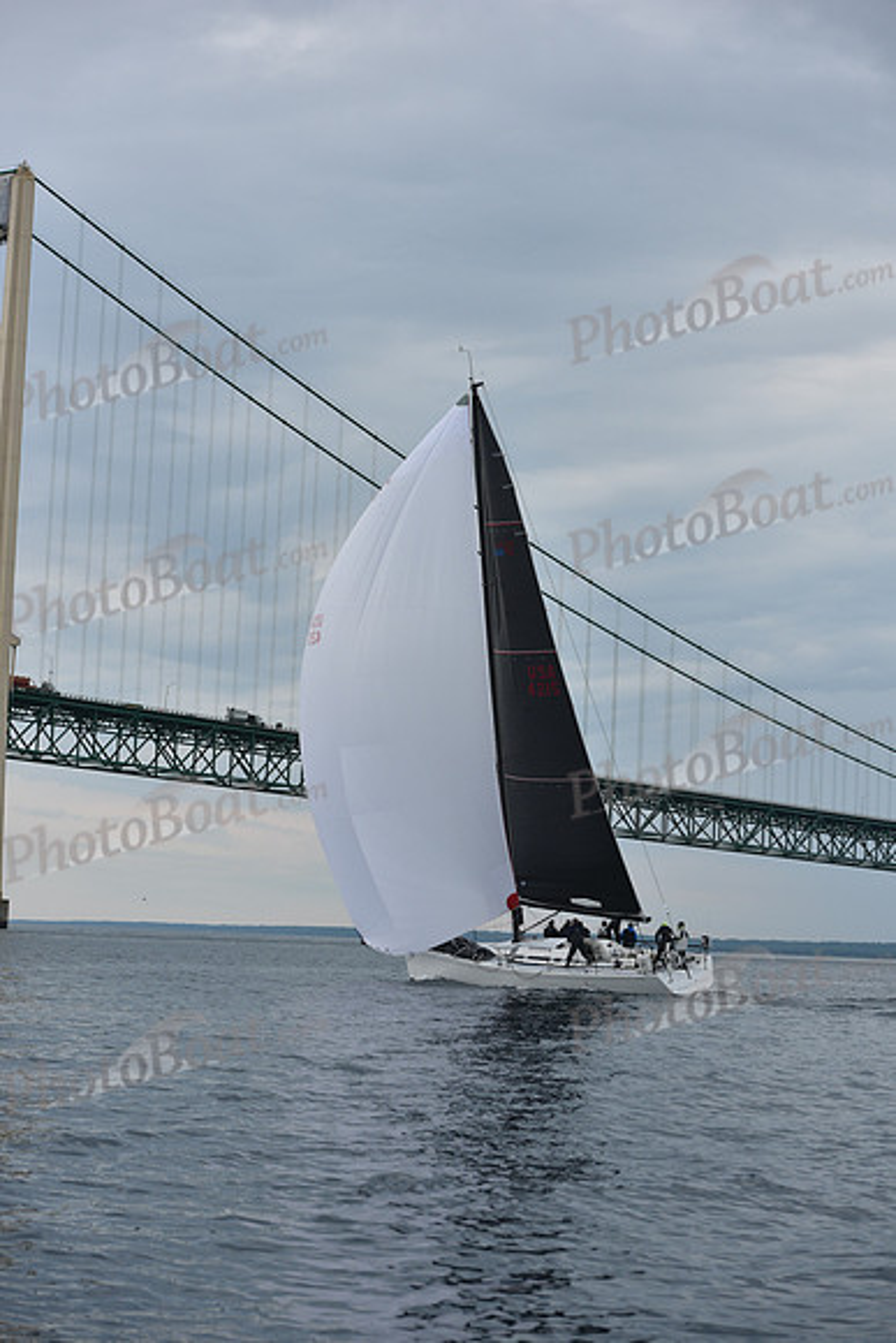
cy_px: 672
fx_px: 2612
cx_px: 448
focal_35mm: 70
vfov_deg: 28.8
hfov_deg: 19.5
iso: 250
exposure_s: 1/800
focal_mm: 70
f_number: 5
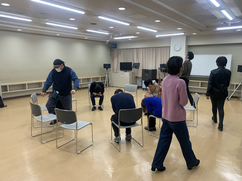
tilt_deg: -11.7
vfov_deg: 53.1
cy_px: 90
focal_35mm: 26
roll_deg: +0.0
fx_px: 182
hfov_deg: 67.3
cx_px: 121
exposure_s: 1/121
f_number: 1.8
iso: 80
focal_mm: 4.25
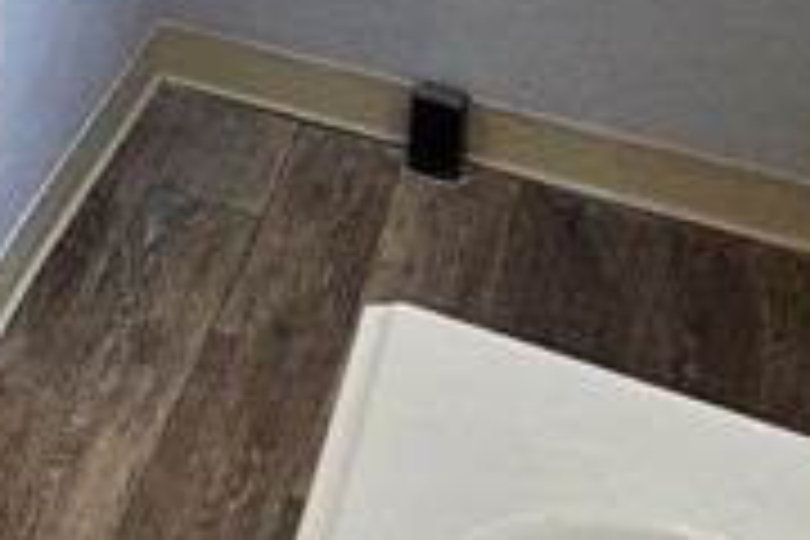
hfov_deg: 20.3
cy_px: -608
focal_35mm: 77
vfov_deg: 14.2
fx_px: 1732
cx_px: -572
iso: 100
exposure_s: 1/60
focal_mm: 2.2
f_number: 2.2
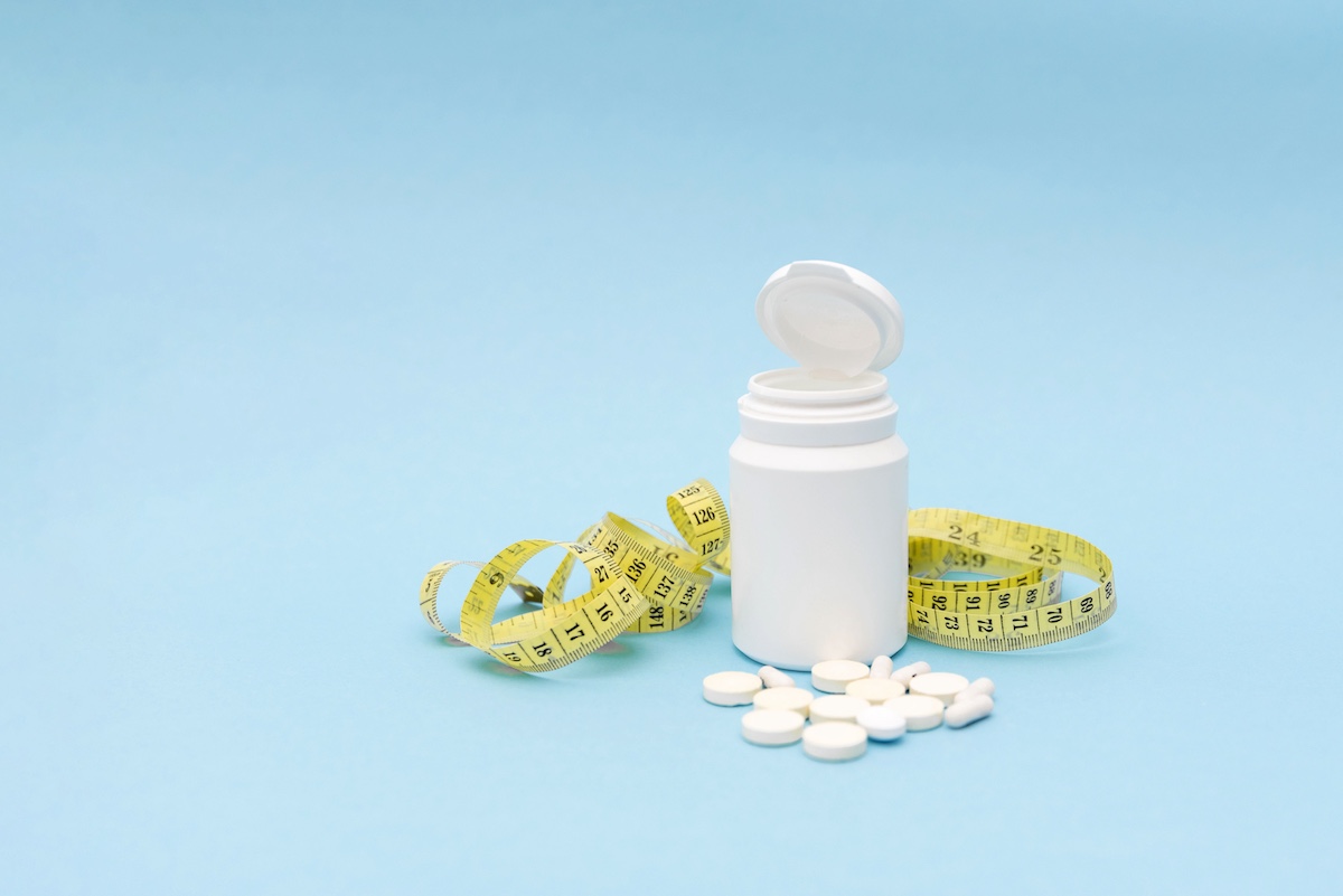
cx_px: 672
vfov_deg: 26.0
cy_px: 448
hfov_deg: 38.2
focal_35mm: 52
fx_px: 1940
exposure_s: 1/125
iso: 400
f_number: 4.5
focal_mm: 52
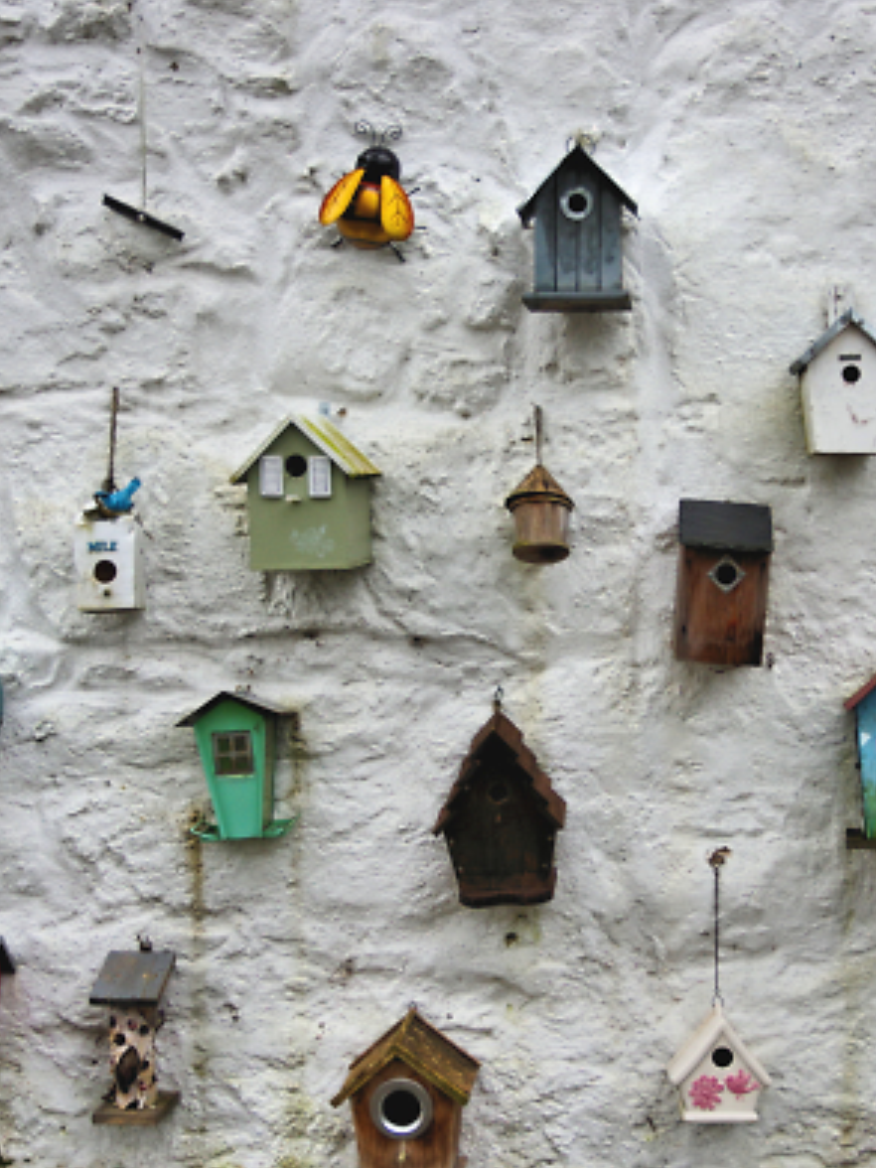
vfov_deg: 38.2
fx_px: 1687
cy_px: 581
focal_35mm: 50
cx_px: 542
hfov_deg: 29.0
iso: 400
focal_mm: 23
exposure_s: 1/50
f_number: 4
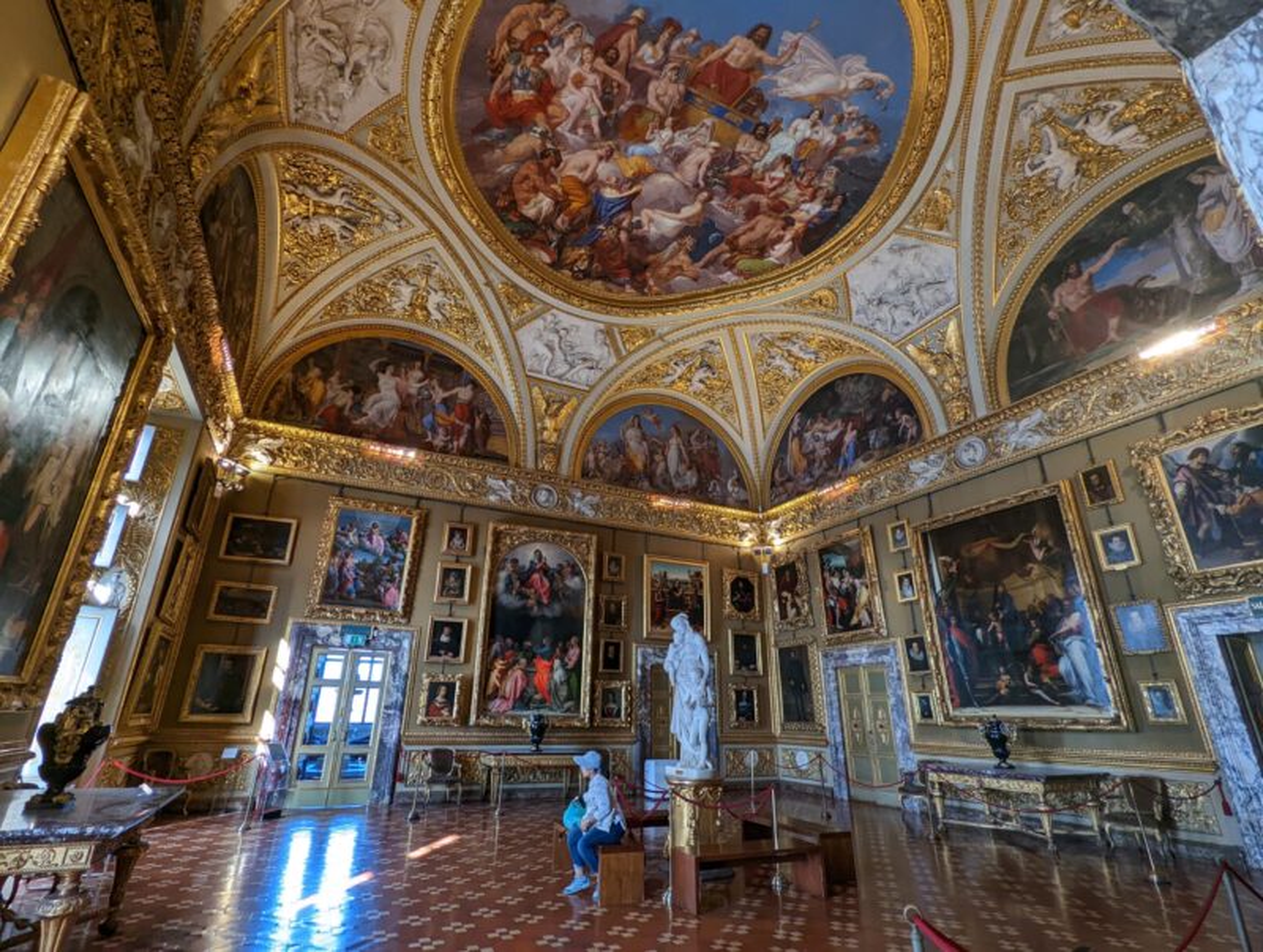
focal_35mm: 16
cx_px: 632
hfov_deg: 94.4
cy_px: 476
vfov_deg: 78.3
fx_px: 585
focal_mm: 2.35
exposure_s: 1/33.3
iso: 116
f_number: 2.2
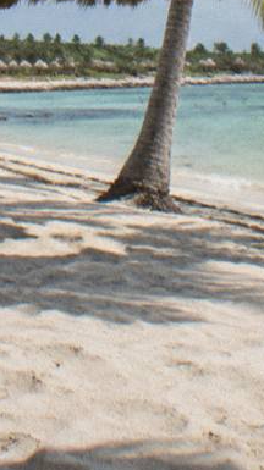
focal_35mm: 128
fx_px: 1596
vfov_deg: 16.6
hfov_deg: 9.4
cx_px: 216
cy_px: 83
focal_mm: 47
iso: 160
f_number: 5
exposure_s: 1/1250
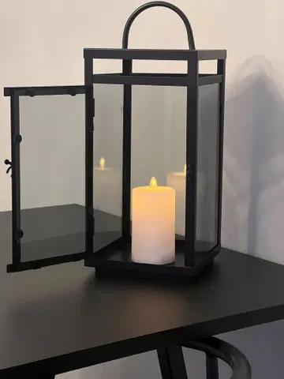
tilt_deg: -8.9
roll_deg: -0.5
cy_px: 190
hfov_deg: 19.1
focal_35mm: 77
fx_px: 842
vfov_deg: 25.3
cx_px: 142
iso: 1000
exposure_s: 1/25
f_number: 2.8
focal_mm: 9
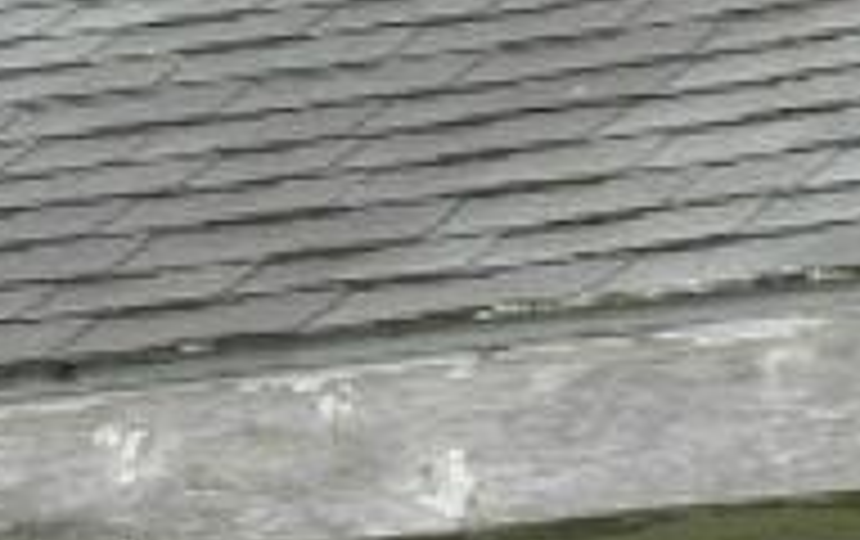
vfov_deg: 3.2
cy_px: 63
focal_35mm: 407
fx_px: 9553
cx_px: -2130
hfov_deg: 4.8
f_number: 8
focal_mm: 34
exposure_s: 1/60
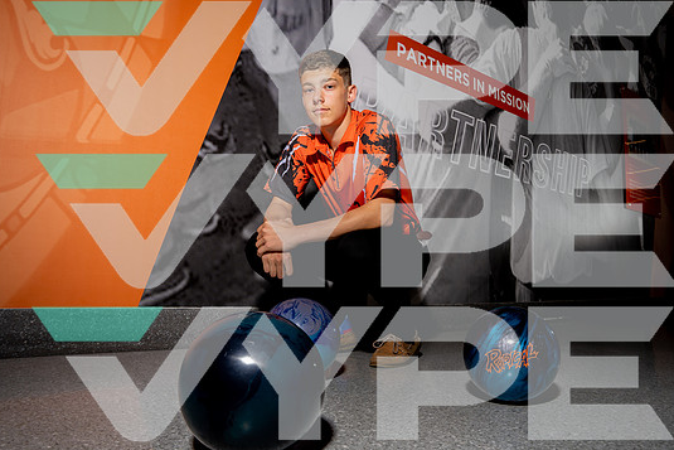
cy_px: 221
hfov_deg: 69.3
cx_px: 357
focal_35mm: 26
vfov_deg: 49.6
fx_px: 487
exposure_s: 1/250
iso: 100
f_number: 5.6
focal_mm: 24
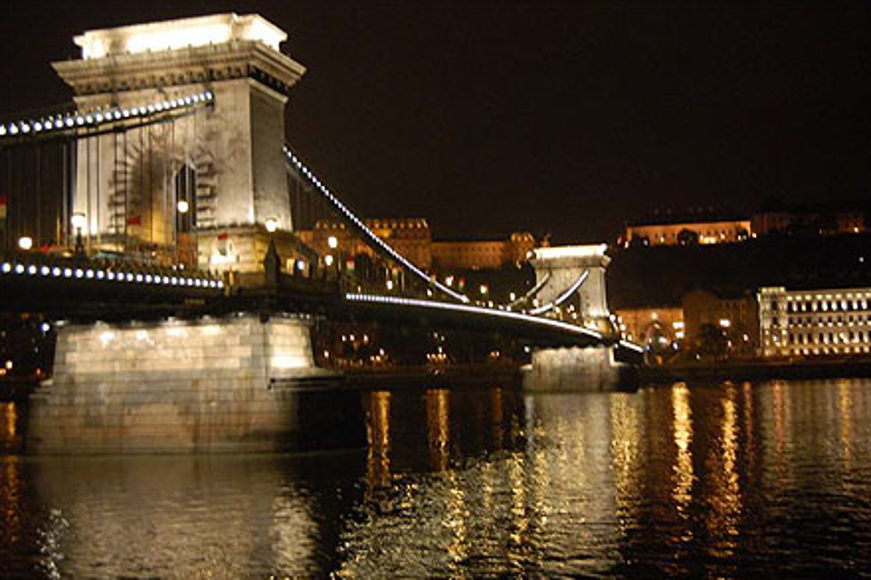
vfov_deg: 28.3
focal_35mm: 48
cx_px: 441
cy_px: 292
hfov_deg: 41.5
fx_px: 1149
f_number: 4.5
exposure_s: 1/15
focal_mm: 31
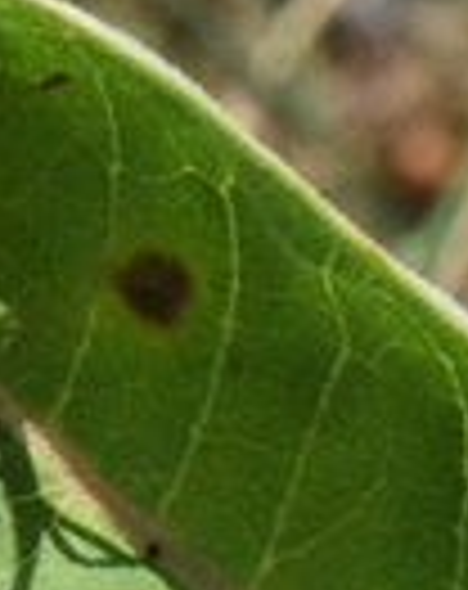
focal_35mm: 379
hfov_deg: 4.0
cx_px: -153
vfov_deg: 5.1
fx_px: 6598
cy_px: 189
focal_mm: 55
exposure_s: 1/1250
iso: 12800
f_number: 22
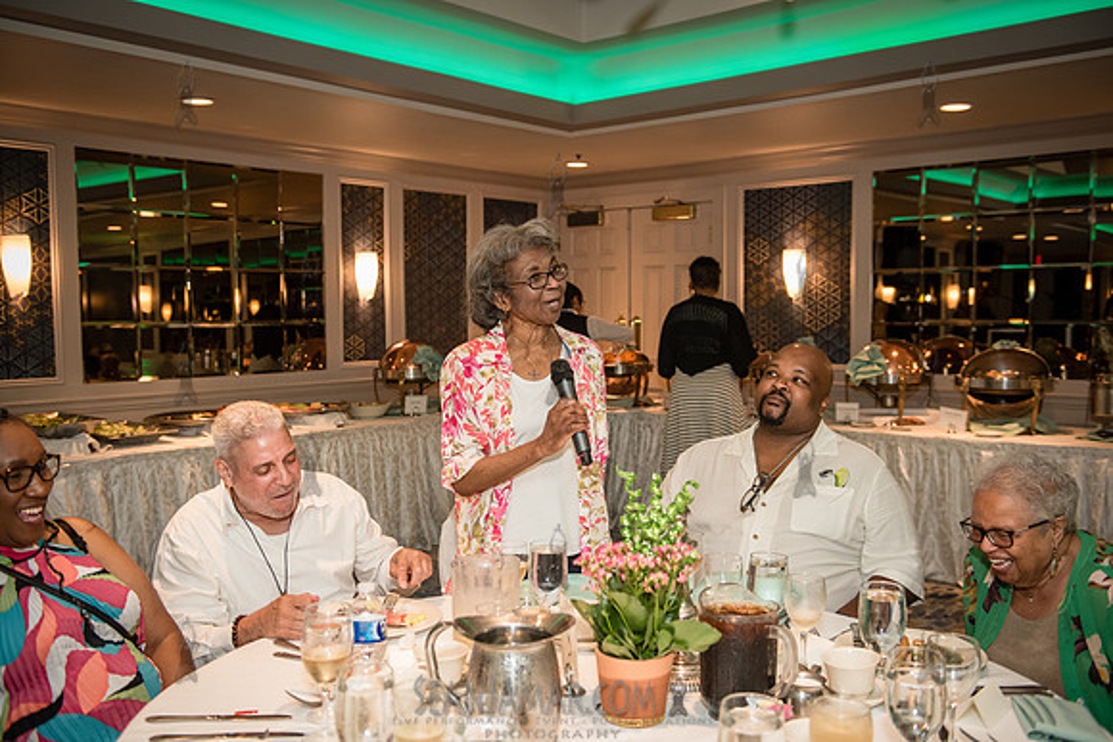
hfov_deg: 58.7
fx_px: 990
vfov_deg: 41.1
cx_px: 556
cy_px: 371
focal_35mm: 32
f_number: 3.2
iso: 1600
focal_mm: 32
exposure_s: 1/200
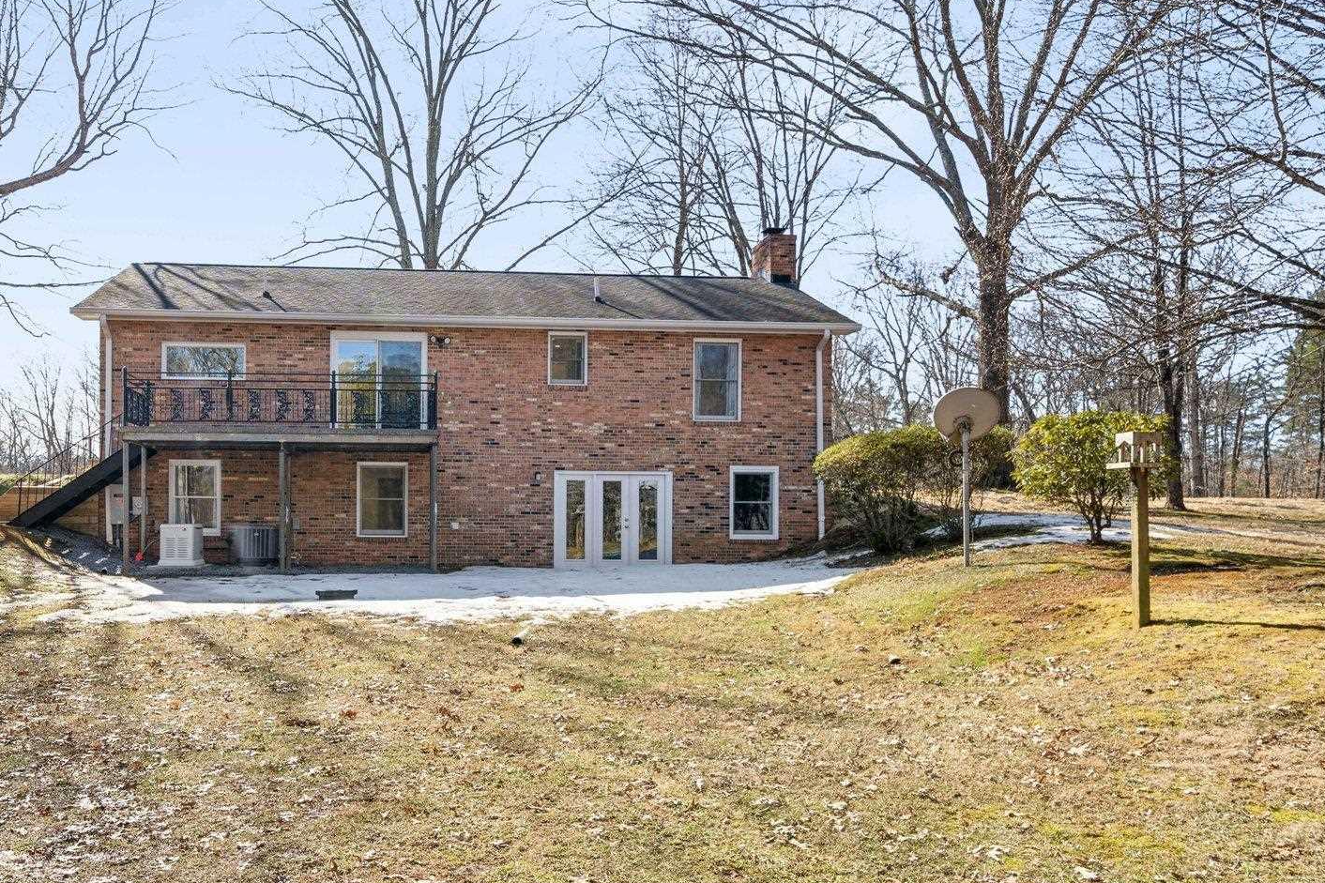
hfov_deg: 62.6
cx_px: 480
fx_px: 1067
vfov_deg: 44.9
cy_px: 405
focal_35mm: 29
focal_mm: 20
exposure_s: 1/100
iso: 100
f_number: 9
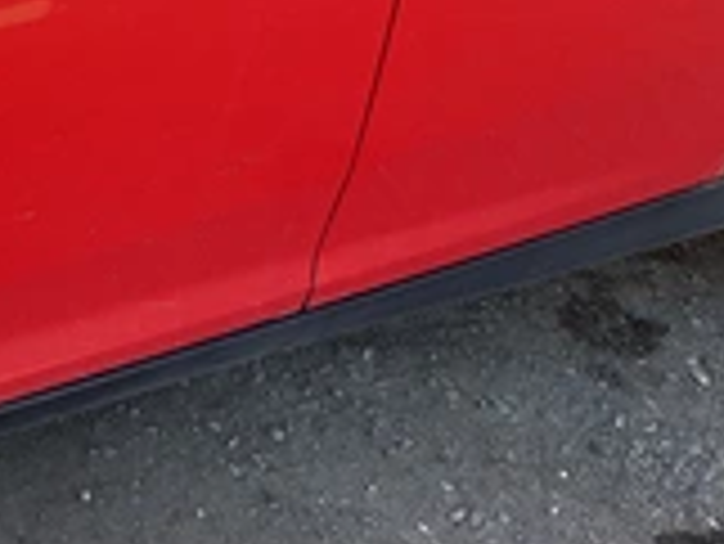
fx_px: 1507
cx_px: -130
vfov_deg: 19.9
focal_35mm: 72
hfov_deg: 24.6
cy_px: 22
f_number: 1.8
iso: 20
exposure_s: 1/122
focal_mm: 3
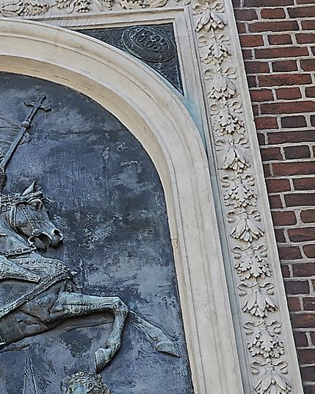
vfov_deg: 15.0
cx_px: -53
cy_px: 390
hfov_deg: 12.0
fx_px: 1468
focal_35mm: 126
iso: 200
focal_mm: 24
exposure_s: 1/80
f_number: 10
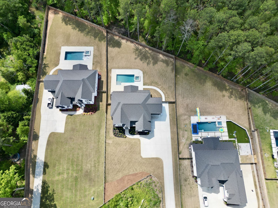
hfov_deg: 71.6
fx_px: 193
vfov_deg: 56.8
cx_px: 139
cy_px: 104
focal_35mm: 24
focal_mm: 6.72
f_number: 1.7
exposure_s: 1/2000
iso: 140
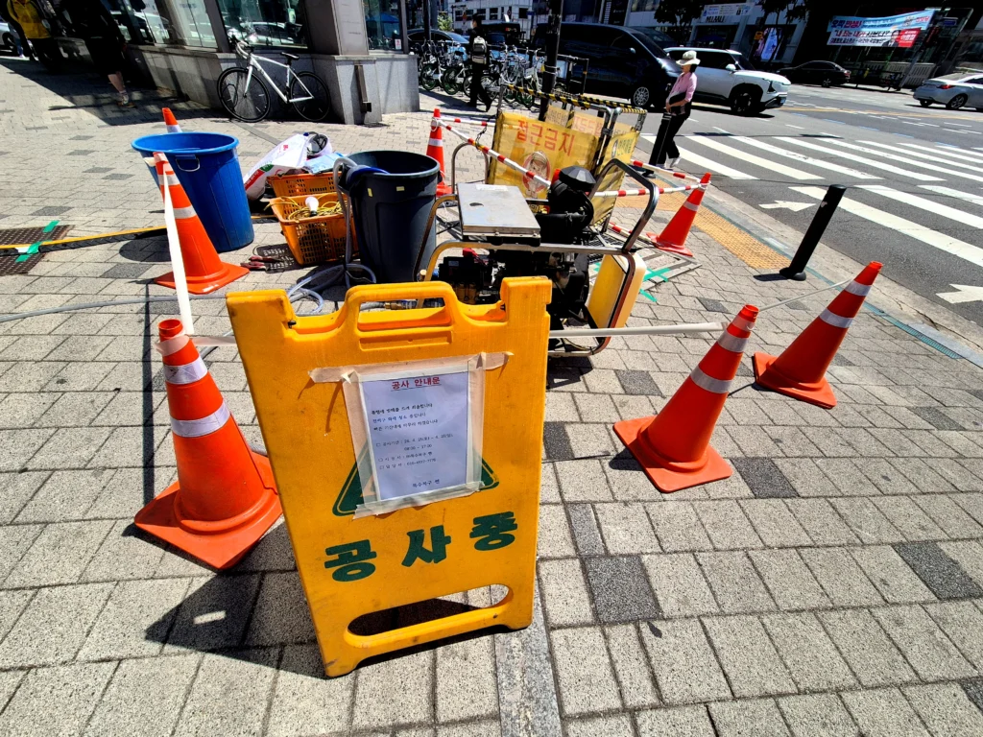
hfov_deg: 106.2
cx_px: 492
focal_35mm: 13
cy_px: 368
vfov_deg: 89.9
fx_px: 369
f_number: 2.2
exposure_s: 1/2888
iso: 50
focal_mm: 2.2
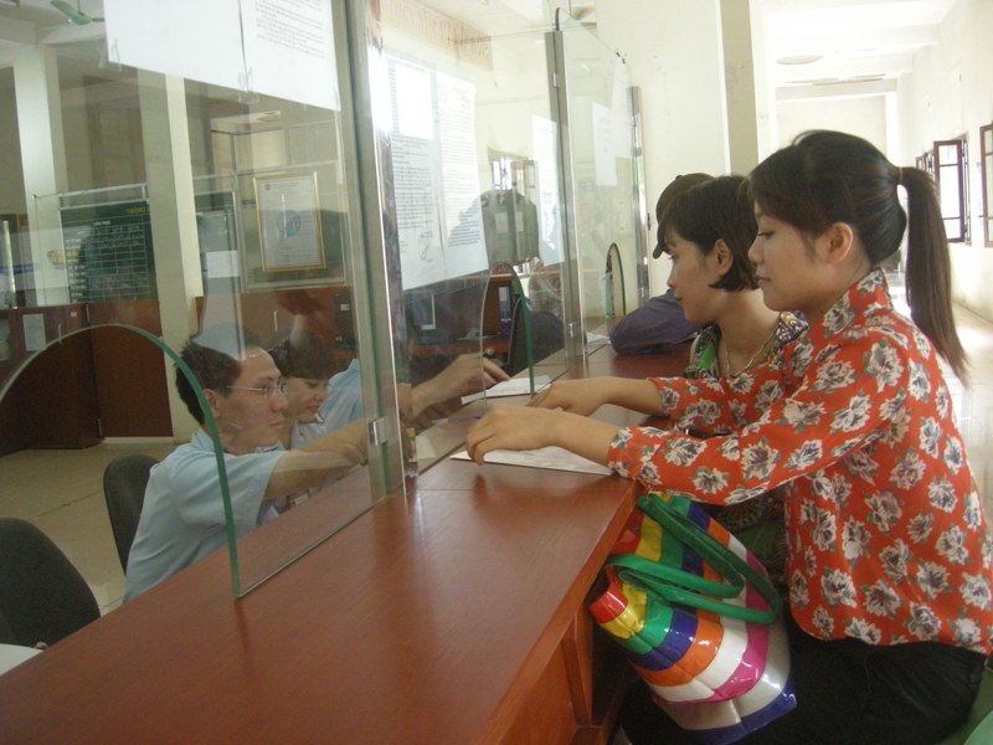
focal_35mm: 36
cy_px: 372
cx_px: 496
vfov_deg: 39.7
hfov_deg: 51.4
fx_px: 1033
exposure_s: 1/57.5
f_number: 2.7
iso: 400
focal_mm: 7.5
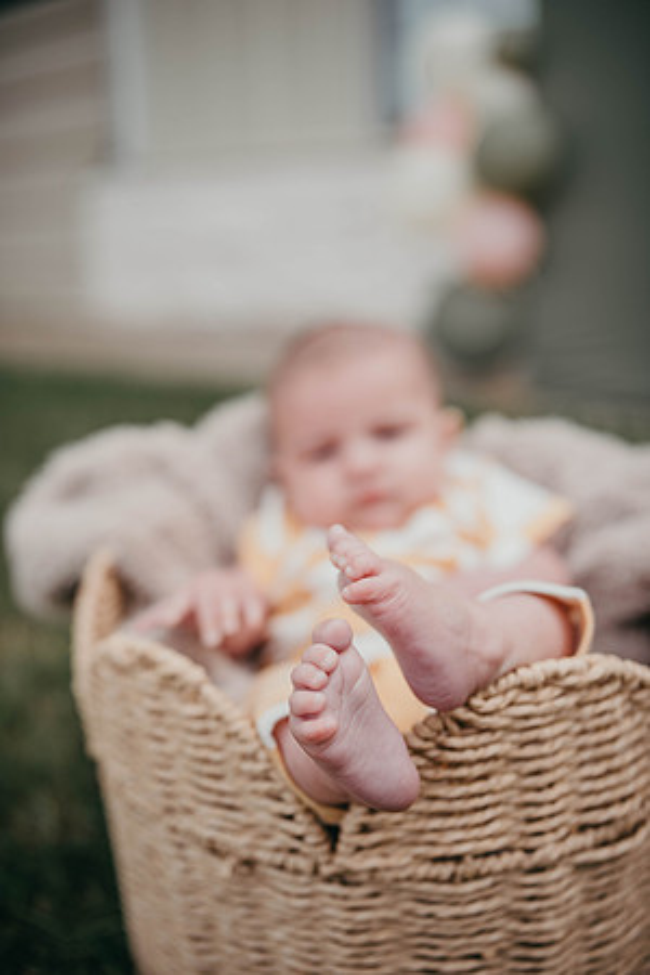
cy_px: 488
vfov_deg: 54.4
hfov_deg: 37.9
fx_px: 948
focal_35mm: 35
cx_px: 325
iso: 50
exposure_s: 1/1000
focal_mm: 35
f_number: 1.8
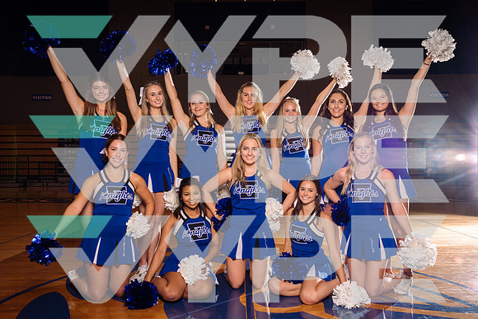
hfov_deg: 58.7
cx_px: 239
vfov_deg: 41.1
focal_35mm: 32
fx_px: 425
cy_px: 160
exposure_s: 1/250
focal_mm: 32
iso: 250
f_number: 8
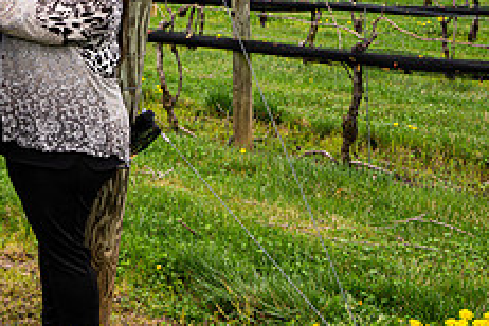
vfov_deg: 15.1
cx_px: -81
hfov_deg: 21.4
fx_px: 1209
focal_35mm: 89
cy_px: -6
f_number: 4
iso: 64
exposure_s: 1/200
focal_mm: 33.5
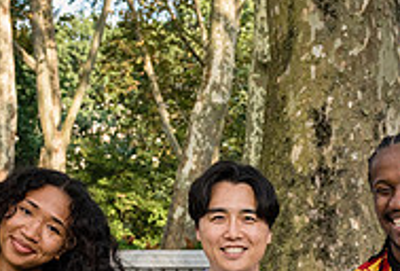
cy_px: 351
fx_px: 1016
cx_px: 306
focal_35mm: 91
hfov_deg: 22.0
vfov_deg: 14.6
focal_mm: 27
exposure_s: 1/1000
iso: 1000
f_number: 4
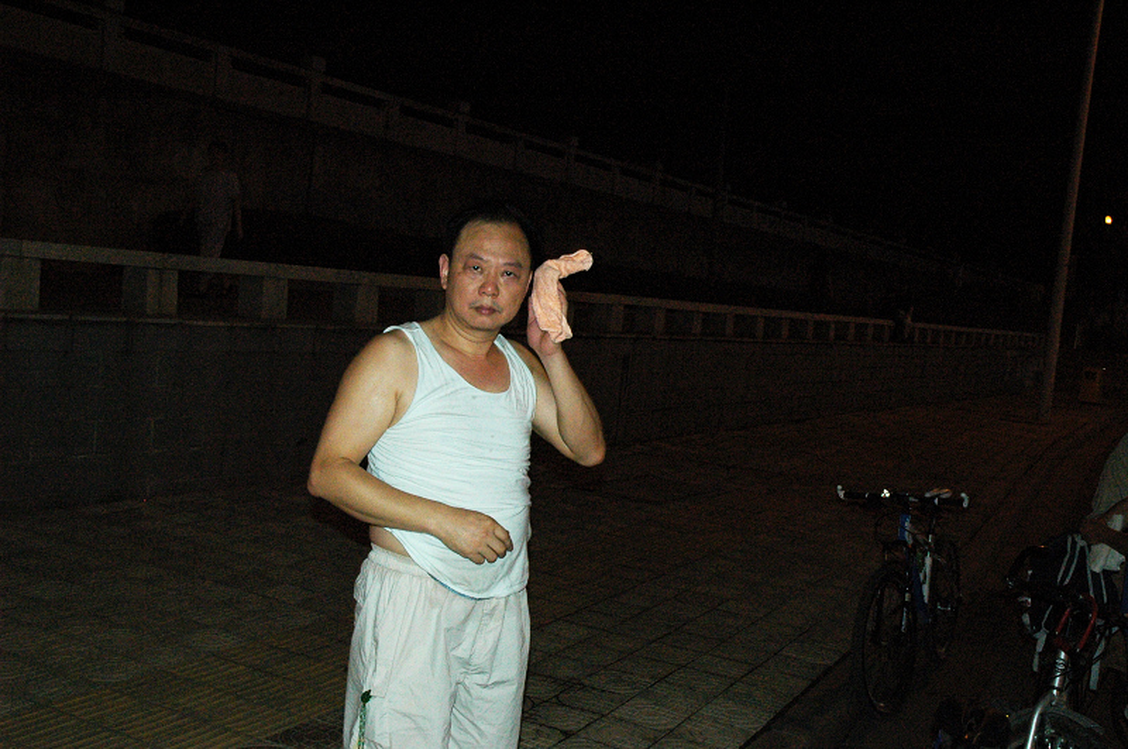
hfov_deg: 53.2
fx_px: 1126
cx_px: 564
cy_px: 374
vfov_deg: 36.8
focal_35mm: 36
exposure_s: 1/60
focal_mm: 24
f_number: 7.1
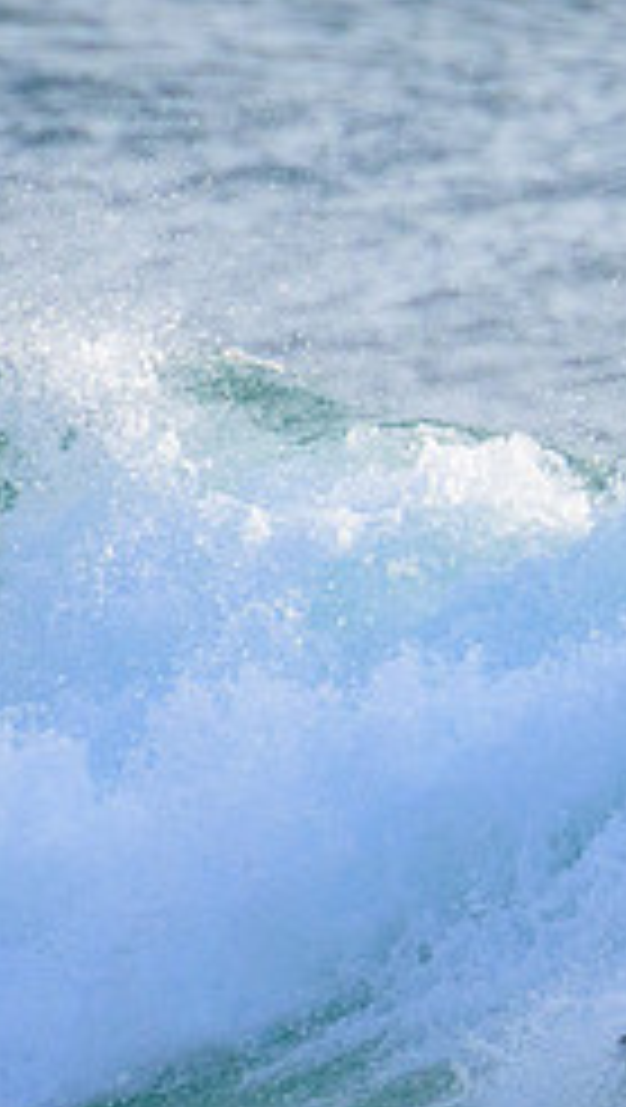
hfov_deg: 0.5
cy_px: 669
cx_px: 738
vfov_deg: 0.8
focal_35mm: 2703
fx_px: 79492
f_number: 13
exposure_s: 1/2000
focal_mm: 800
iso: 2000
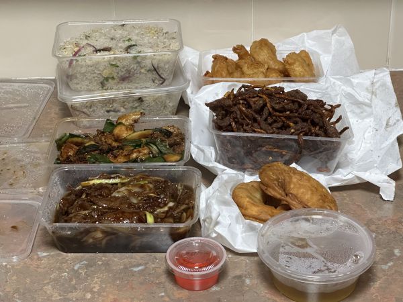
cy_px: 151
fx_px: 896
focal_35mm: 77
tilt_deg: -30.3
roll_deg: +1.9
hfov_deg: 25.3
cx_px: 202
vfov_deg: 19.1
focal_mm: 9
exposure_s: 1/50
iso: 640
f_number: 2.8
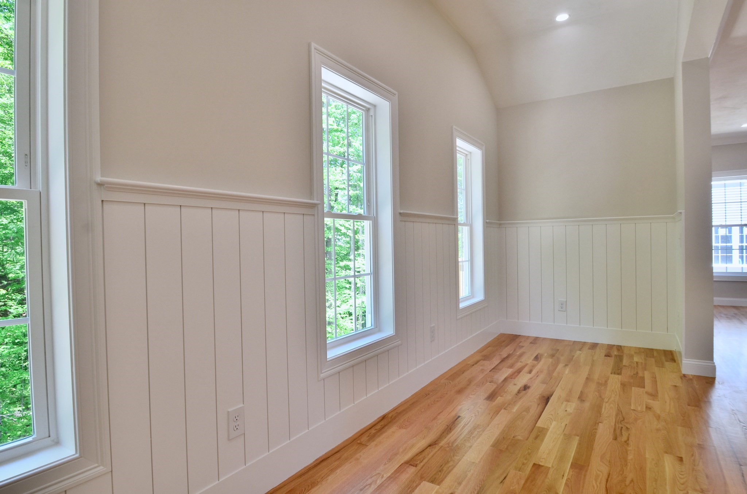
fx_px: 404
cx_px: 374
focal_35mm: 20
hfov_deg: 85.5
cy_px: 247
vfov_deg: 63.0
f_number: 8
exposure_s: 1/60
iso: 640
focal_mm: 13
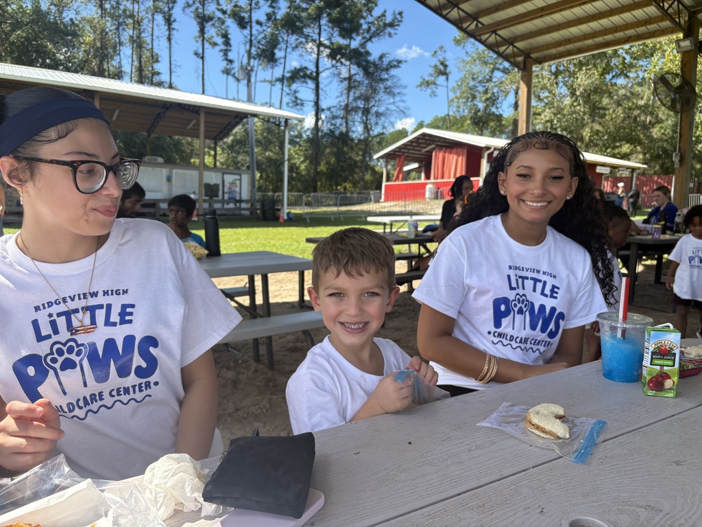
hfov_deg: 67.3
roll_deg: -1.8
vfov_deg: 53.1
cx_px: 351
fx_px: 527
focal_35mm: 26
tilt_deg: -5.6
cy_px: 264
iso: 64
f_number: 1.6
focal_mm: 5.96
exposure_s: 1/1175
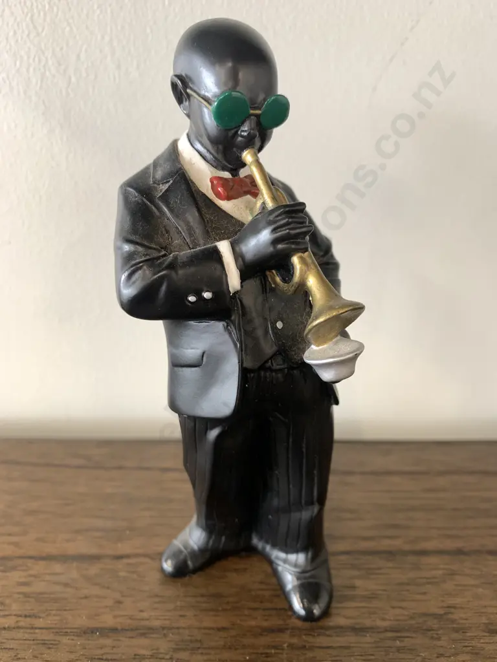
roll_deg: -0.4
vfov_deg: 67.3
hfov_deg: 53.1
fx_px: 498
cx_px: 248
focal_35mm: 26
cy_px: 331
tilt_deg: -19.8
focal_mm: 4.25
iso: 80
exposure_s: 1/50
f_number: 1.8
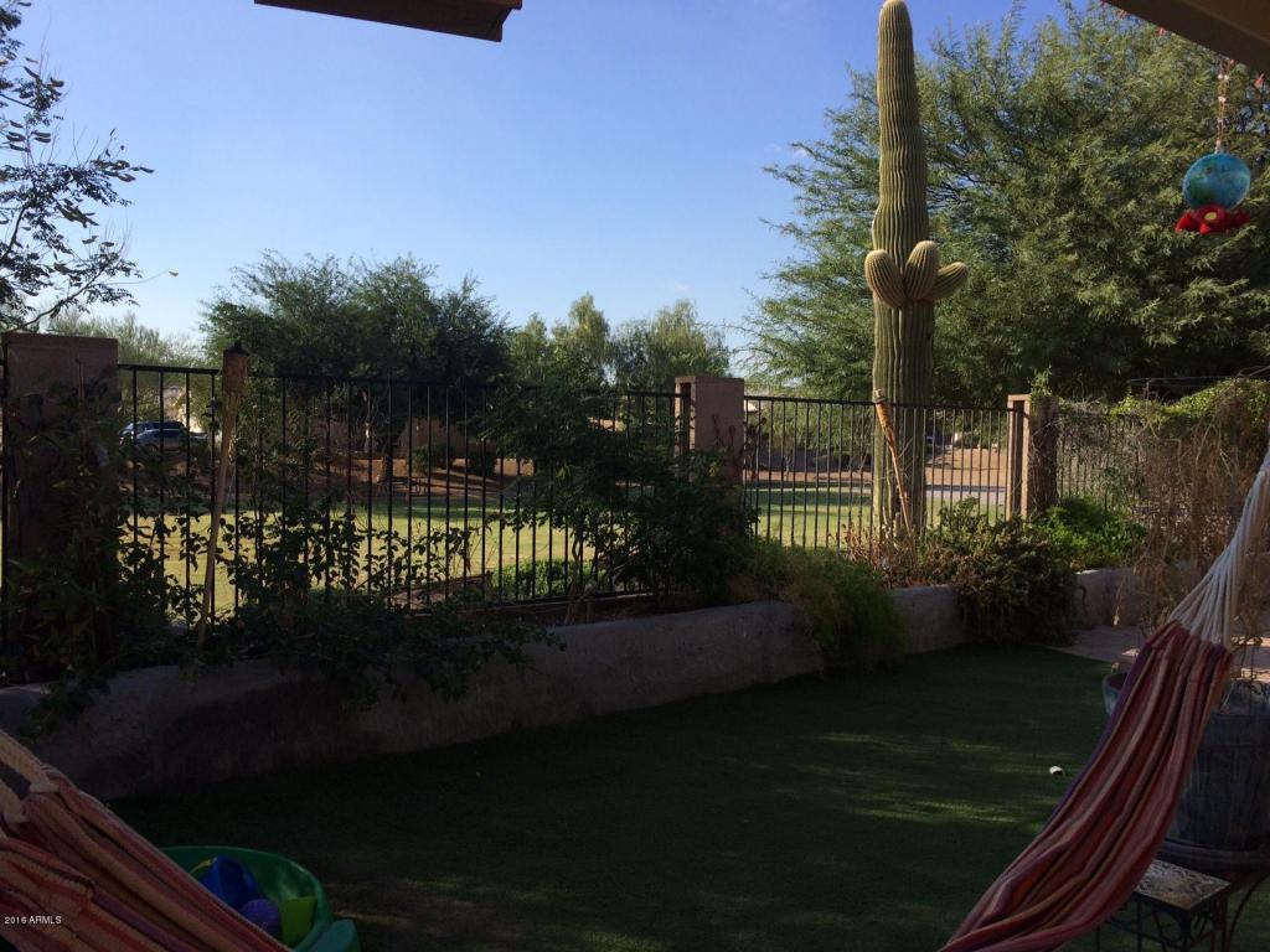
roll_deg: -2.4
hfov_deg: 61.7
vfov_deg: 48.2
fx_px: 1064
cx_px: 635
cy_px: 476
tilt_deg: -5.7
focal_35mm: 29
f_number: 2.2
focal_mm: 4.15
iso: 32
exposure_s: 1/1642
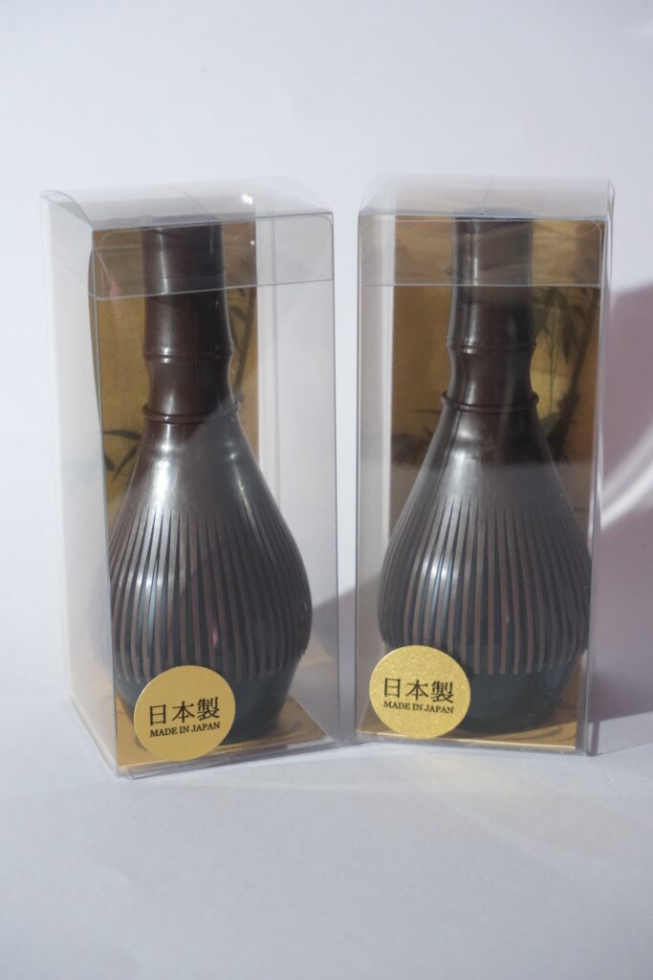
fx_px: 1849
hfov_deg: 20.0
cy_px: 490
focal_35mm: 68
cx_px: 326
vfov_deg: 29.7
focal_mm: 45
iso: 6400
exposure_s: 1/20
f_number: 5.6
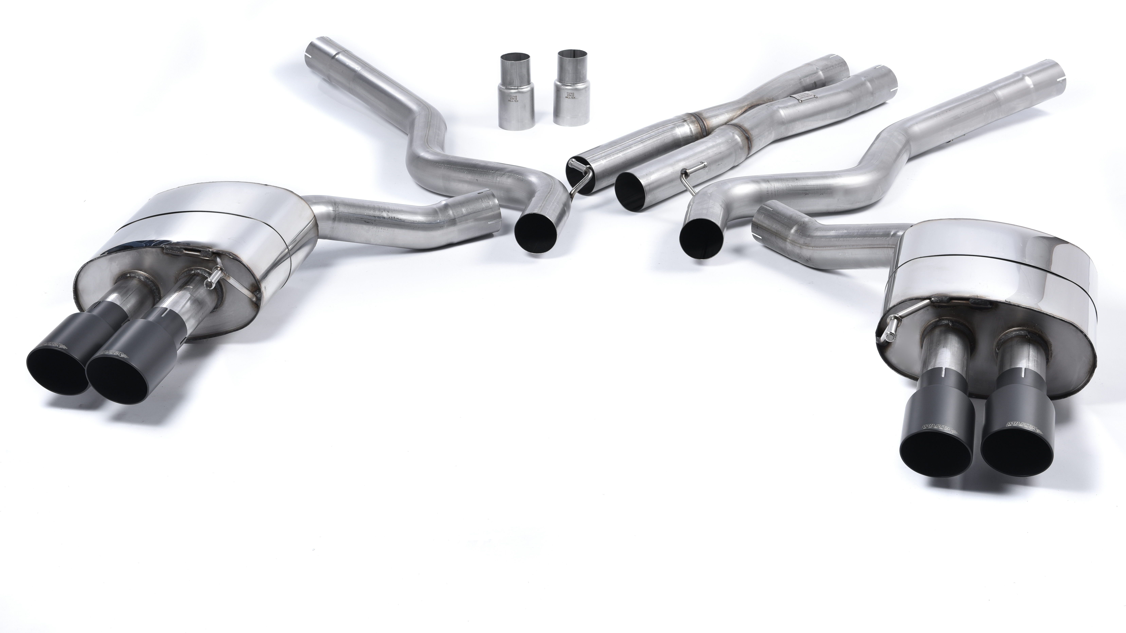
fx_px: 1941
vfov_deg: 18.5
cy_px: 246
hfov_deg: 32.4
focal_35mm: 65
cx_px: 586
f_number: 14
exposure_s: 1/200
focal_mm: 56
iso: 160
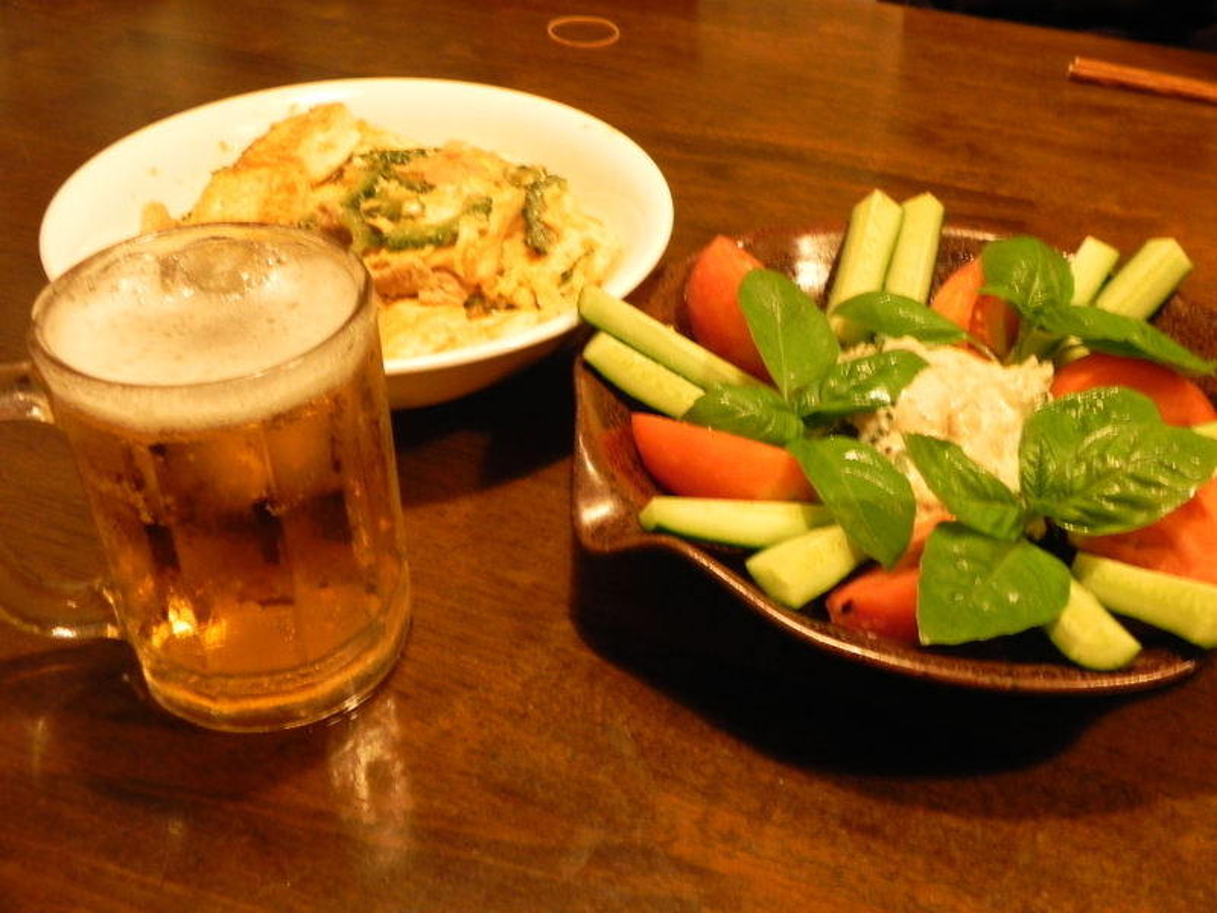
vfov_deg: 38.7
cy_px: 456
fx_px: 1301
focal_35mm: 37
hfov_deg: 50.1
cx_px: 608
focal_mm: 6.6
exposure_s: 1/11
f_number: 3.2
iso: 400
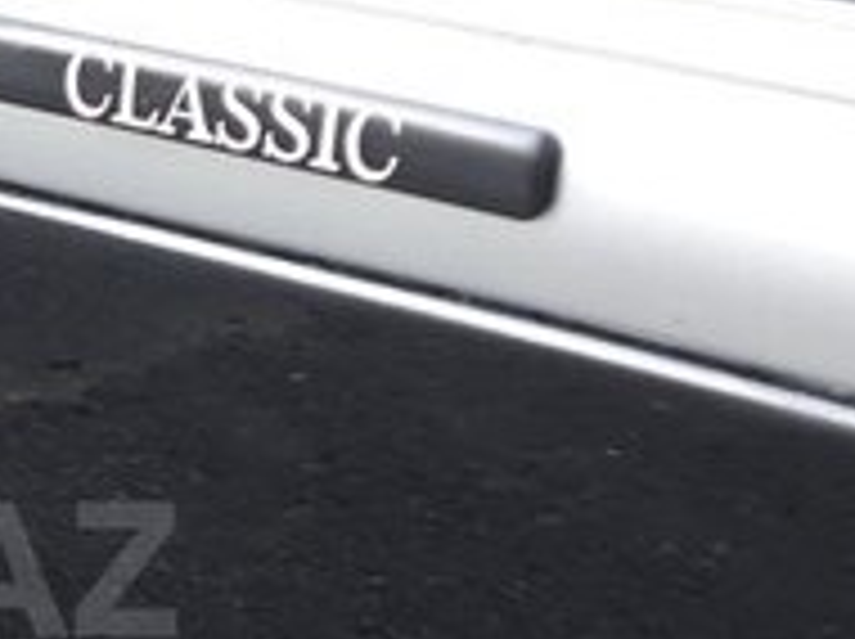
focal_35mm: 94
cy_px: 569
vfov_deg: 15.5
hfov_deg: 19.2
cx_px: -284
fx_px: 2319
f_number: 1.9
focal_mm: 3.6
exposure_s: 1/50
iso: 40
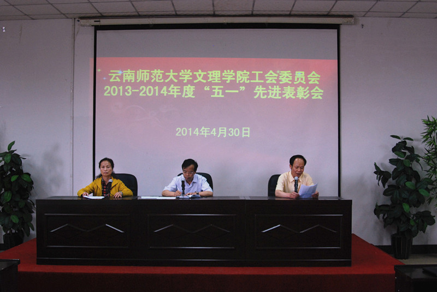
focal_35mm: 42
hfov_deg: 46.4
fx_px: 510
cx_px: 218
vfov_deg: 32.0
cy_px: 146
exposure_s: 1/50
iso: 640
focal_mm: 28
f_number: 3.5
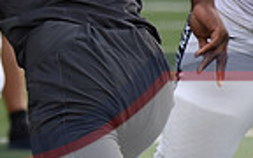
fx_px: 8060
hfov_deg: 1.8
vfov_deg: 1.1
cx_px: -37
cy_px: -18
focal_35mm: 1169
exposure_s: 1/1000
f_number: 5.3
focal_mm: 190
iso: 800
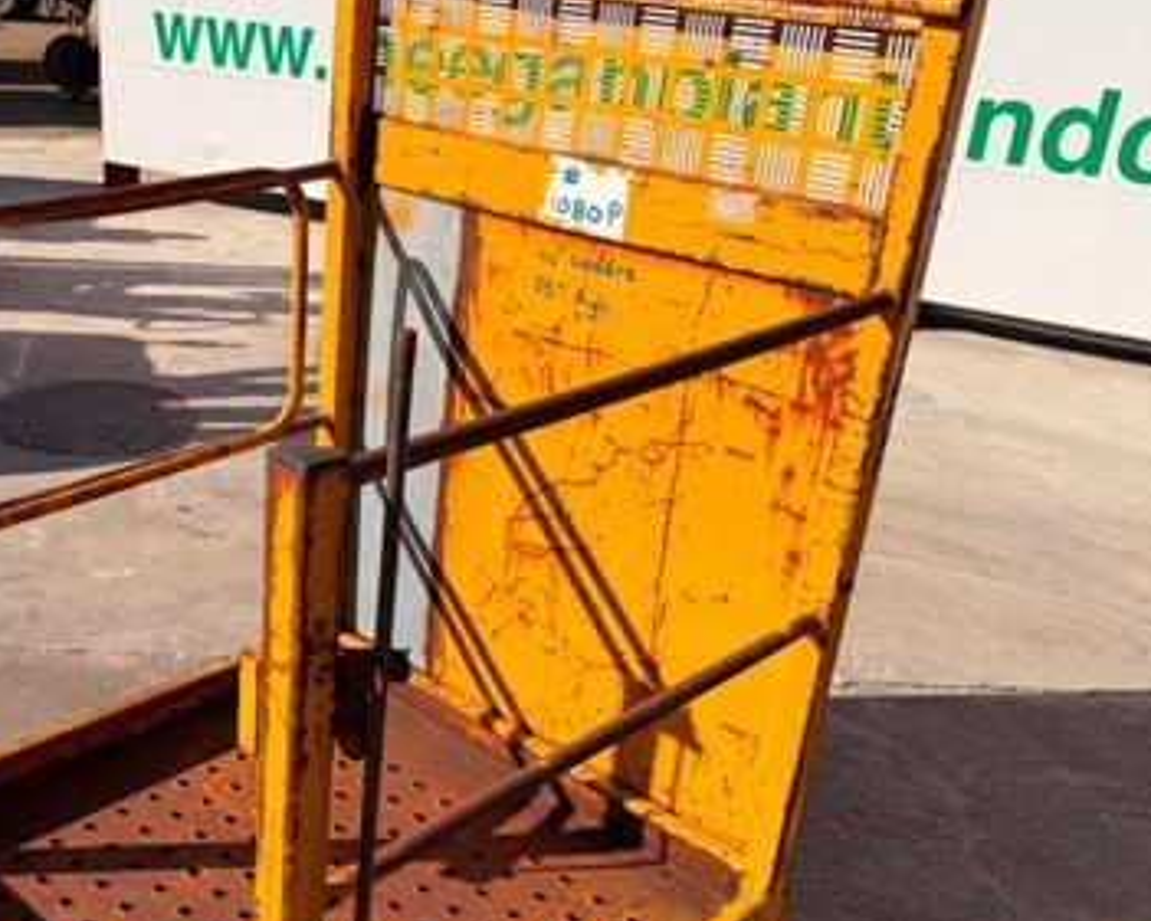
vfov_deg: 37.2
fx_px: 1363
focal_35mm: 40
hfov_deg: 44.6
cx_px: 321
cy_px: 554
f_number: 1.78
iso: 80
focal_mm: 6.76
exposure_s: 1/6173
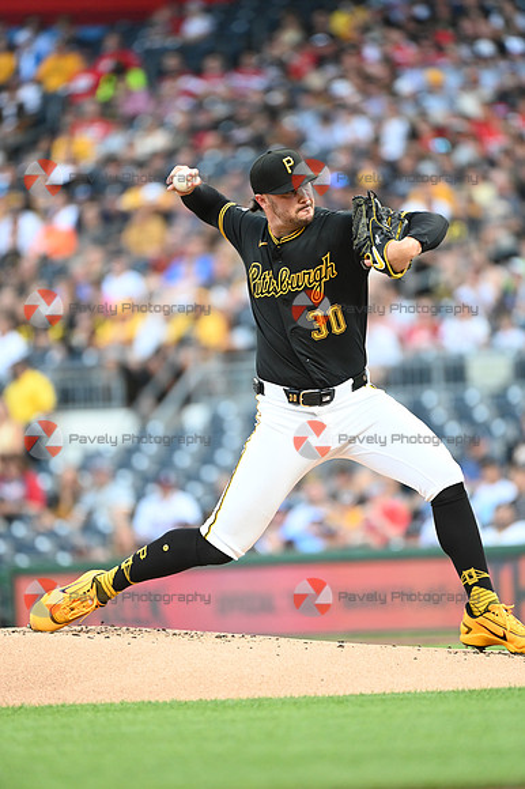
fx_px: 8760
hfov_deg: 3.4
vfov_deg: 5.2
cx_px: 262
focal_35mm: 400
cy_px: 394
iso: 2500
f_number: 4
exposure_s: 1/1600
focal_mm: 400
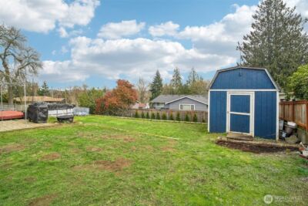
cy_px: 103
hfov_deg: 96.7
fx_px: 137
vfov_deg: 73.8
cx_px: 154
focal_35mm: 16
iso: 1600
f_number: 8
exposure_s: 1/1600
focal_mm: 16
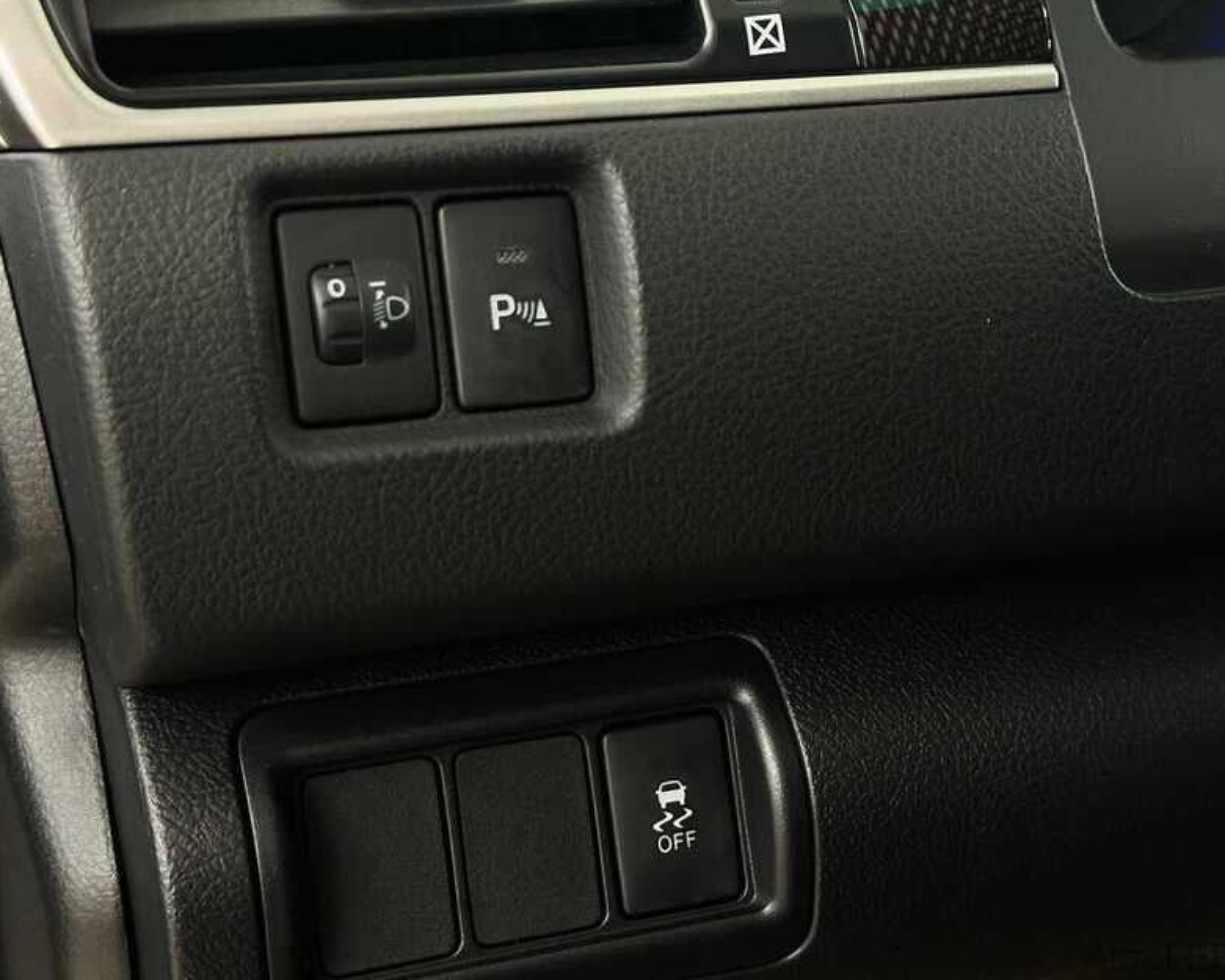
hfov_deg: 34.7
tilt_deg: -21.0
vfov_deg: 28.1
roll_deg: -0.1
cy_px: 459
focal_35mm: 54
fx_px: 1958
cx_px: 627
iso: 320
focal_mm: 6.86
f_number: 1.78
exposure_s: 1/33
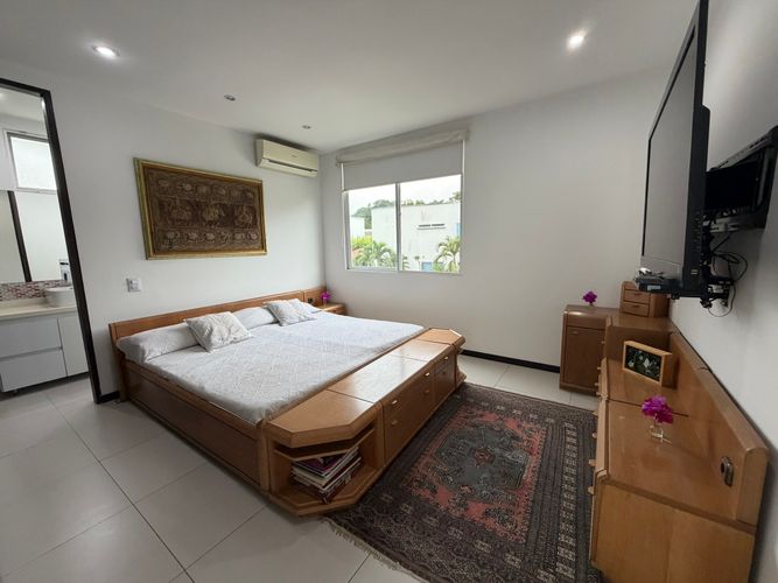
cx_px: 389
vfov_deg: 85.7
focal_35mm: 14
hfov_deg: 102.1
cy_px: 292
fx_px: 315
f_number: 2.2
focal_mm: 2.22
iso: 320
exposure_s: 1/121
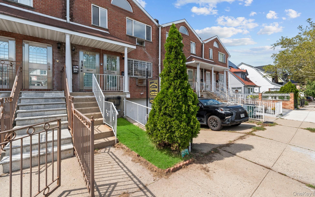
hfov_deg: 101.5
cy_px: 87
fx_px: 129
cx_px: 160
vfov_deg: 74.5
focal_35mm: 15
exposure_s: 1/200
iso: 250
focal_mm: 14
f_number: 9
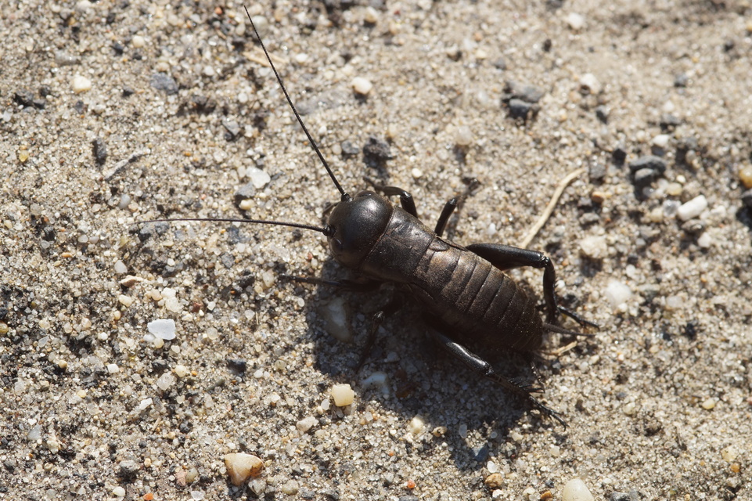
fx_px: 3289
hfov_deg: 13.0
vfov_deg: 8.7
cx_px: 376
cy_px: 250
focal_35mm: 158
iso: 400
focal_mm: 105
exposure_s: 1/400
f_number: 9
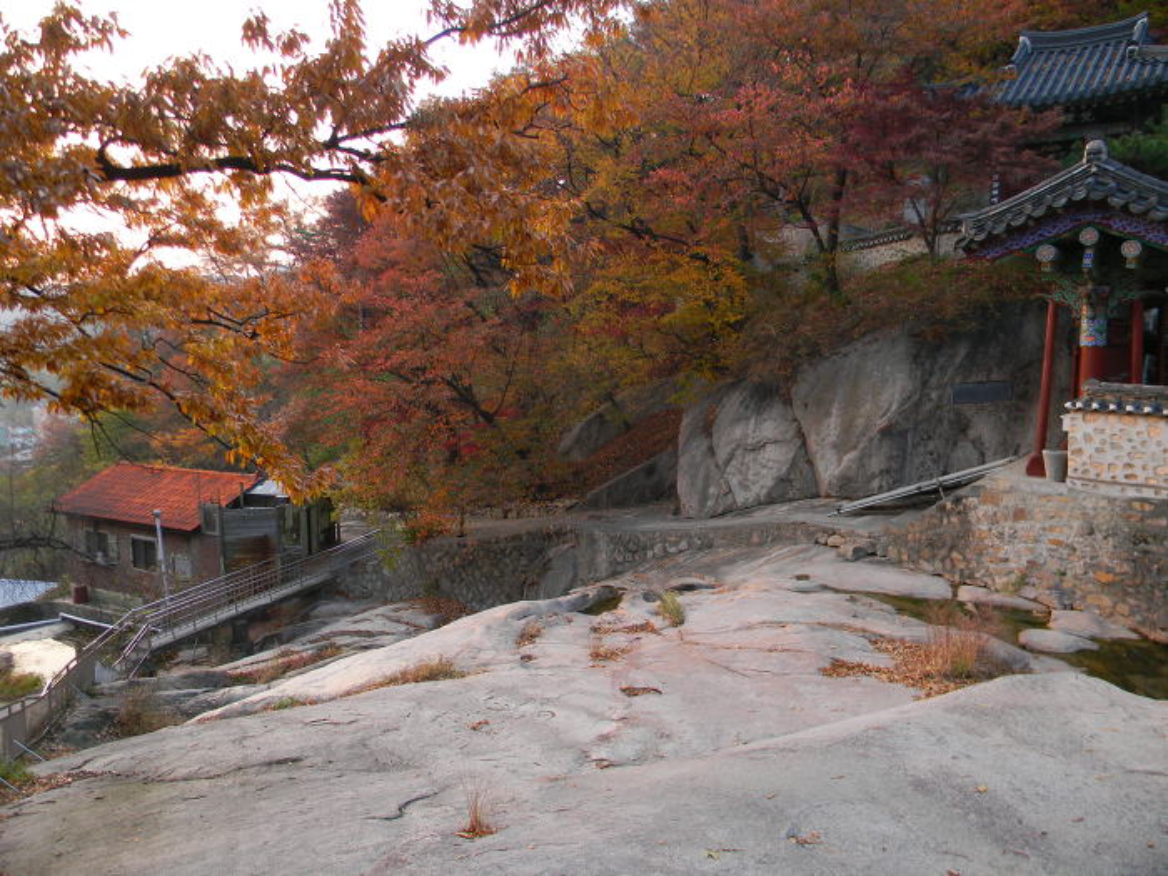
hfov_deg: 63.4
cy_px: 438
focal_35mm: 28
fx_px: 945
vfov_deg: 49.7
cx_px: 584
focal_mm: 5
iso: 80
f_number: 3.5
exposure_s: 1/29.1
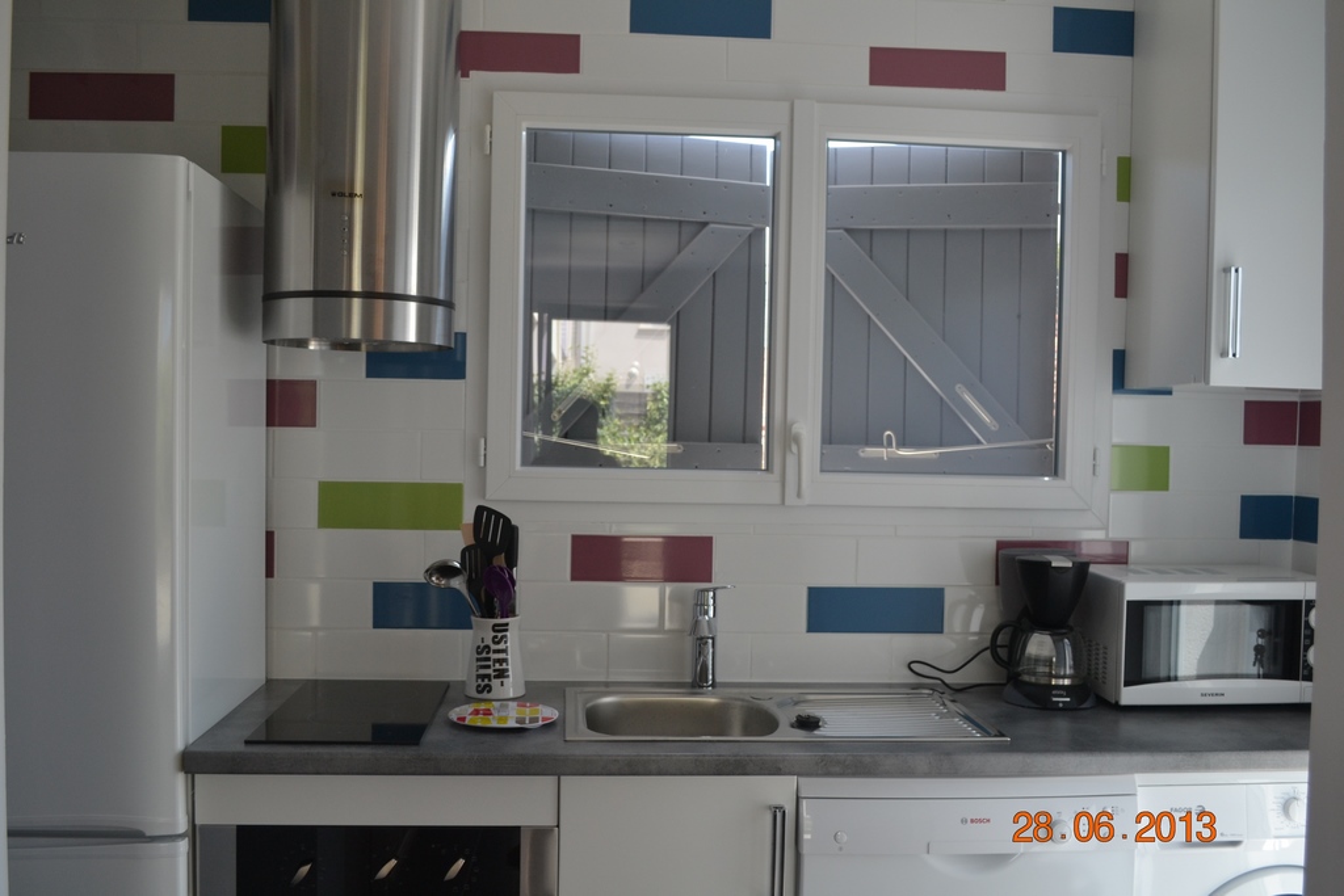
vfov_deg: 40.0
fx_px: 1232
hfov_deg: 57.2
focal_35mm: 33
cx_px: 672
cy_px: 448
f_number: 5.6
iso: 320
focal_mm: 22
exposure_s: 1/125
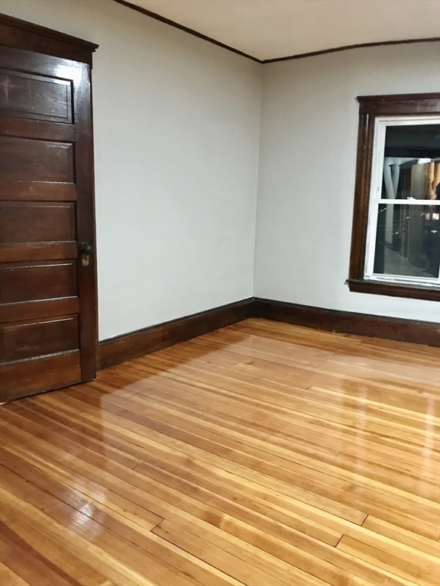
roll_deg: -0.6
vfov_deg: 63.4
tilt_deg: -9.2
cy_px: 293
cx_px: 220
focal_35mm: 28
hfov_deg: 49.7
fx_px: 475
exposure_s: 1/8
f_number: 1.8
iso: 80
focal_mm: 3.99
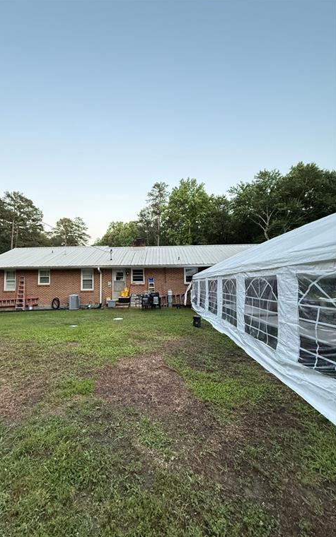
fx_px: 220
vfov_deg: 101.5
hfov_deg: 74.0
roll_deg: +0.1
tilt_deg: +3.6
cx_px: 134
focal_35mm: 15
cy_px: 268
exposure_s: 1/68
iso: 320
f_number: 2.2
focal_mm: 2.22
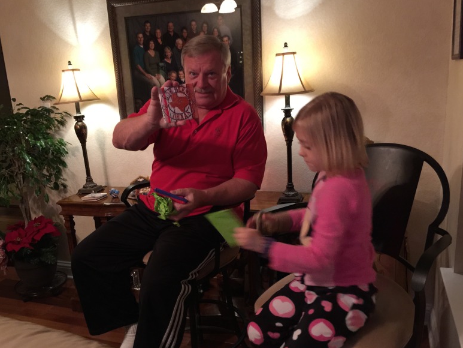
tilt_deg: -13.0
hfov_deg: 60.0
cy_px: 177
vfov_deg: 46.8
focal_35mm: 30
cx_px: 229
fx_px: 401
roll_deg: +2.6
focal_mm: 4.15
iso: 100
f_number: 2.2
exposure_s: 1/4
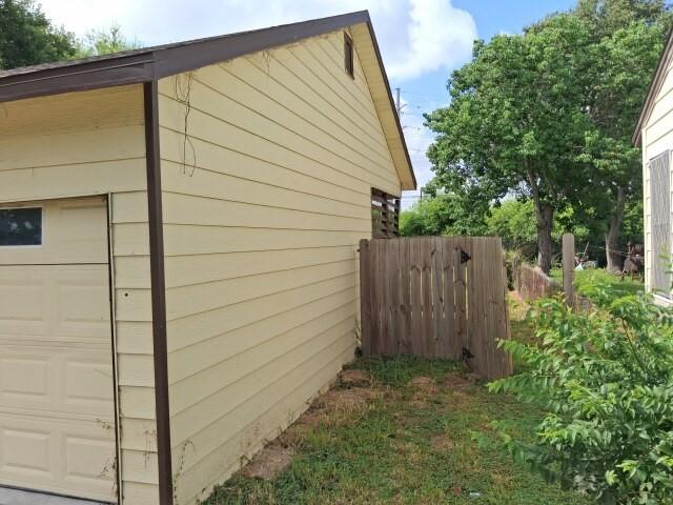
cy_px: 252
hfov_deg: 65.3
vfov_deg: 51.4
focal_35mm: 27
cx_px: 336
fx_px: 525
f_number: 1.8
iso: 25
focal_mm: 4
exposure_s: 1/564
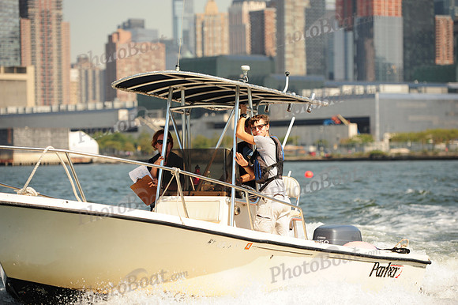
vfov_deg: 11.0
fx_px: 1589
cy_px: 152
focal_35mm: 125
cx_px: 229
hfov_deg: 16.4
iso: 320
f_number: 3.5
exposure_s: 1/1250
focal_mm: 125
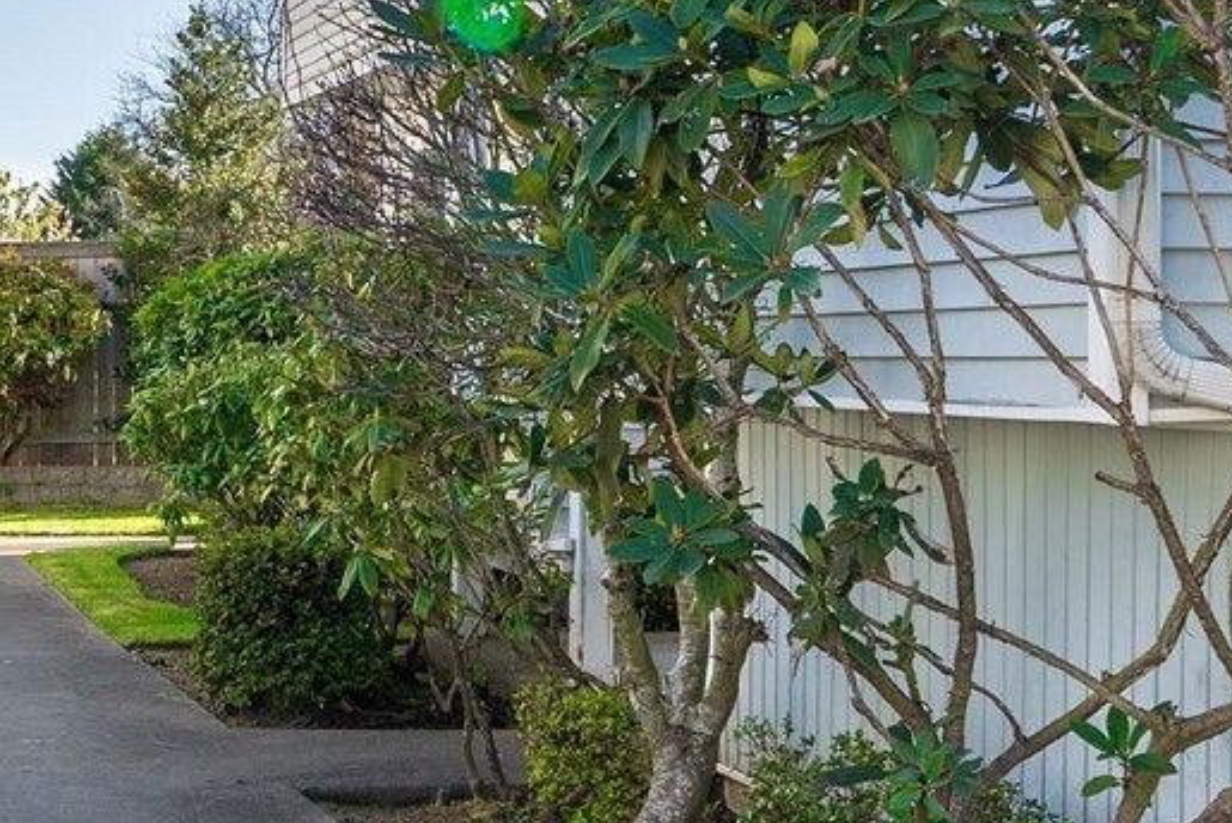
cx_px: -154
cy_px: 330
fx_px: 2705
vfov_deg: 17.3
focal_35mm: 79
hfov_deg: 23.9
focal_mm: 24
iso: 80
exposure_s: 1/80
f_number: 7.1
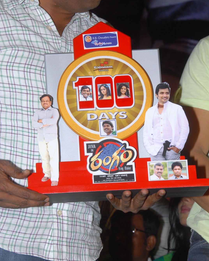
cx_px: 104
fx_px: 1044
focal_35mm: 135
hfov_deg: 11.4
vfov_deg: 14.3
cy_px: 149
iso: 320
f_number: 13
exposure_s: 1/125
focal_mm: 80
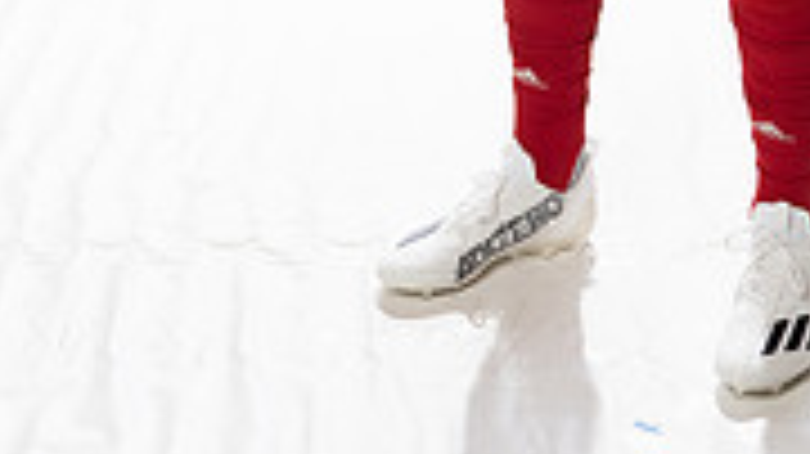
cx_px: 590
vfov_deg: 10.0
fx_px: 2361
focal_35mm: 110
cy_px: -512
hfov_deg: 19.4
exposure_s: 1/250
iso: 400
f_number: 4
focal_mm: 42
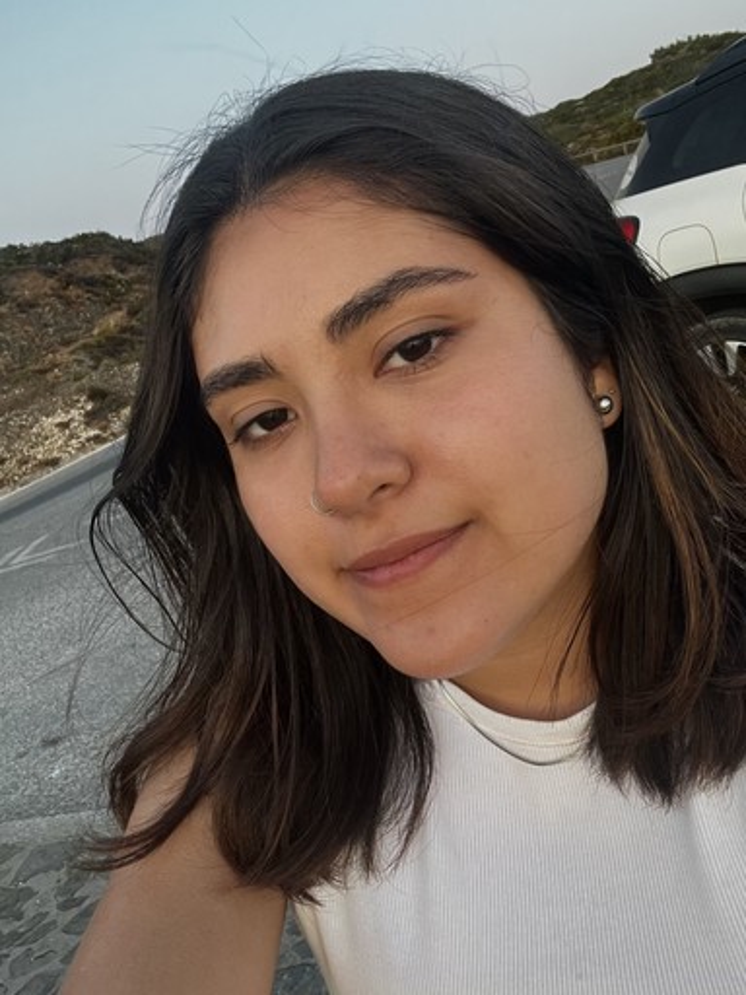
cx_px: 373
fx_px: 862
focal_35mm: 30
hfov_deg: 46.8
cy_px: 498
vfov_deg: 60.0
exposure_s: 1/60
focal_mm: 2.71
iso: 160
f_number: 2.2
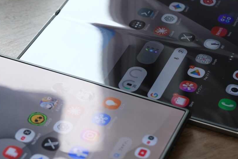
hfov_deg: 16.8
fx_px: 806
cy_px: 109
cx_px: 87
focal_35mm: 122
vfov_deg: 11.2
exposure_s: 1/125
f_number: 5.6
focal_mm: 55
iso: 2000
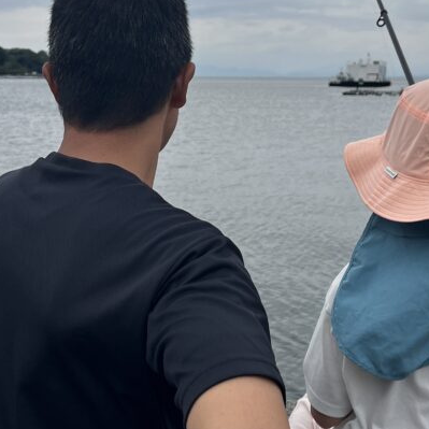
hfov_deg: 29.1
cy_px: 178
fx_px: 827
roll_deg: -0.2
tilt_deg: -6.9
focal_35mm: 59
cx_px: 235
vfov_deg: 29.0
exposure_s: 1/5319
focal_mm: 5.1
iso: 50
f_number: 1.6
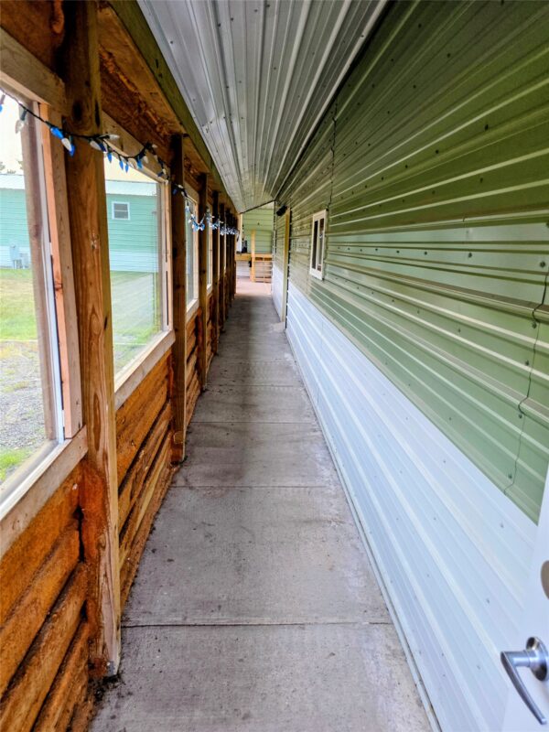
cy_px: 366
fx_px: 486
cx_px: 274
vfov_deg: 73.9
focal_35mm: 23
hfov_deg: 58.9
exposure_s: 1/180
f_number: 1.7
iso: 160
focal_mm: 6.3
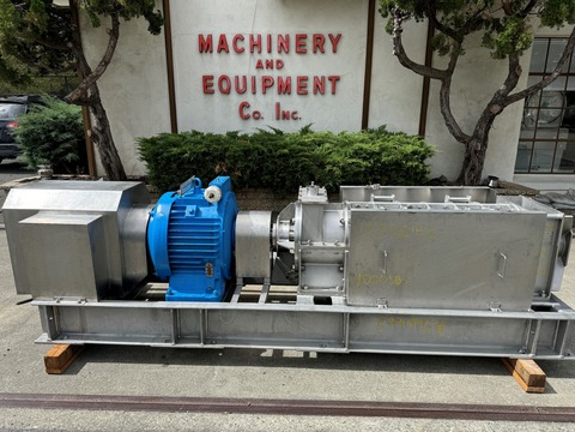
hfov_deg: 71.6
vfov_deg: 56.8
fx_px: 399
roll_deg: -0.4
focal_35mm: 24
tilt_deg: -14.0
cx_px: 288
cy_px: 216
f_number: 1.78
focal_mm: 6.76
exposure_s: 1/4049
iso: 80
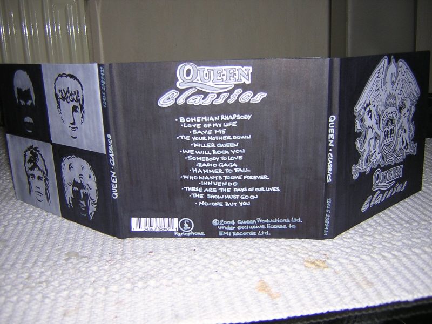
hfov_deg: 51.4
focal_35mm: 36
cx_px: 216
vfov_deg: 39.7
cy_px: 162
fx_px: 449
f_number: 2.6
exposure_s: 1/60.1
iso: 100
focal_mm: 4.7
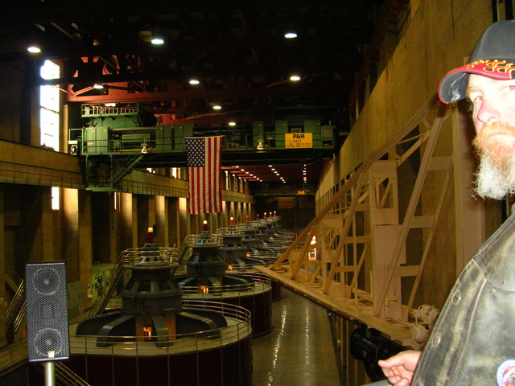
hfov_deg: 49.0
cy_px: 193
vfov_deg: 37.7
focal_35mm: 38
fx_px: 565
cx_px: 258
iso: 200
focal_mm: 5.8
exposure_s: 1/60.1
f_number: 2.8
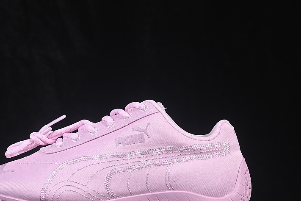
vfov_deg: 12.0
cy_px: 119
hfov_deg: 17.9
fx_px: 953
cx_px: 120
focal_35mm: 114
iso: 160
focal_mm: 50
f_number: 8
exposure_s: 1/80
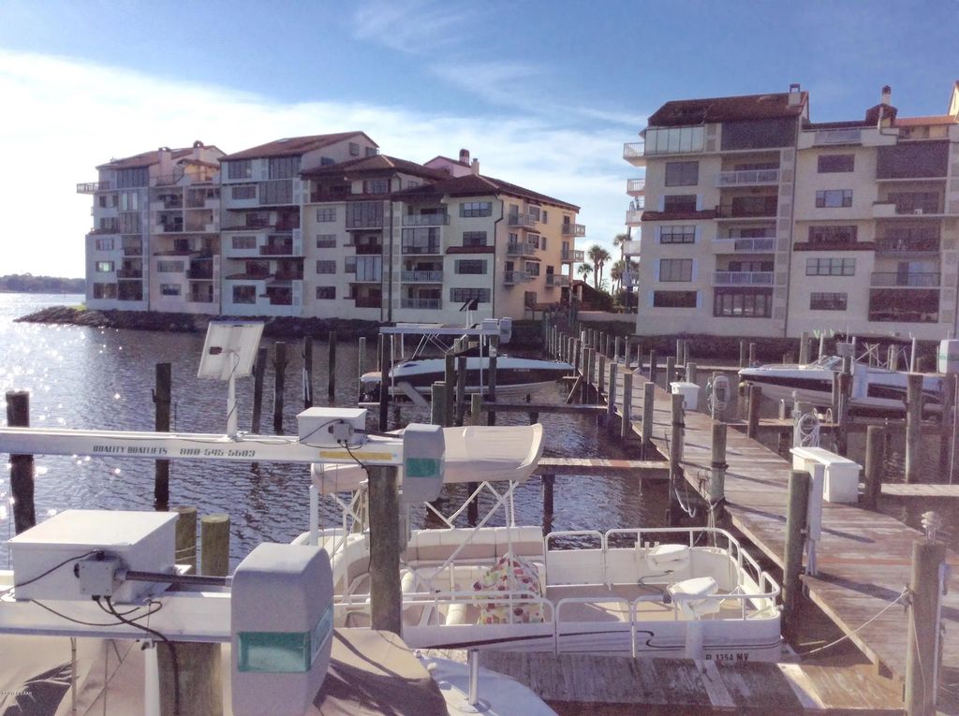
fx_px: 913
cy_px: 358
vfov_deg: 42.8
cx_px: 480
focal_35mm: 33
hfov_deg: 55.4
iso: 25
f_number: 2.4
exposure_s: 1/2415
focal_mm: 3.3
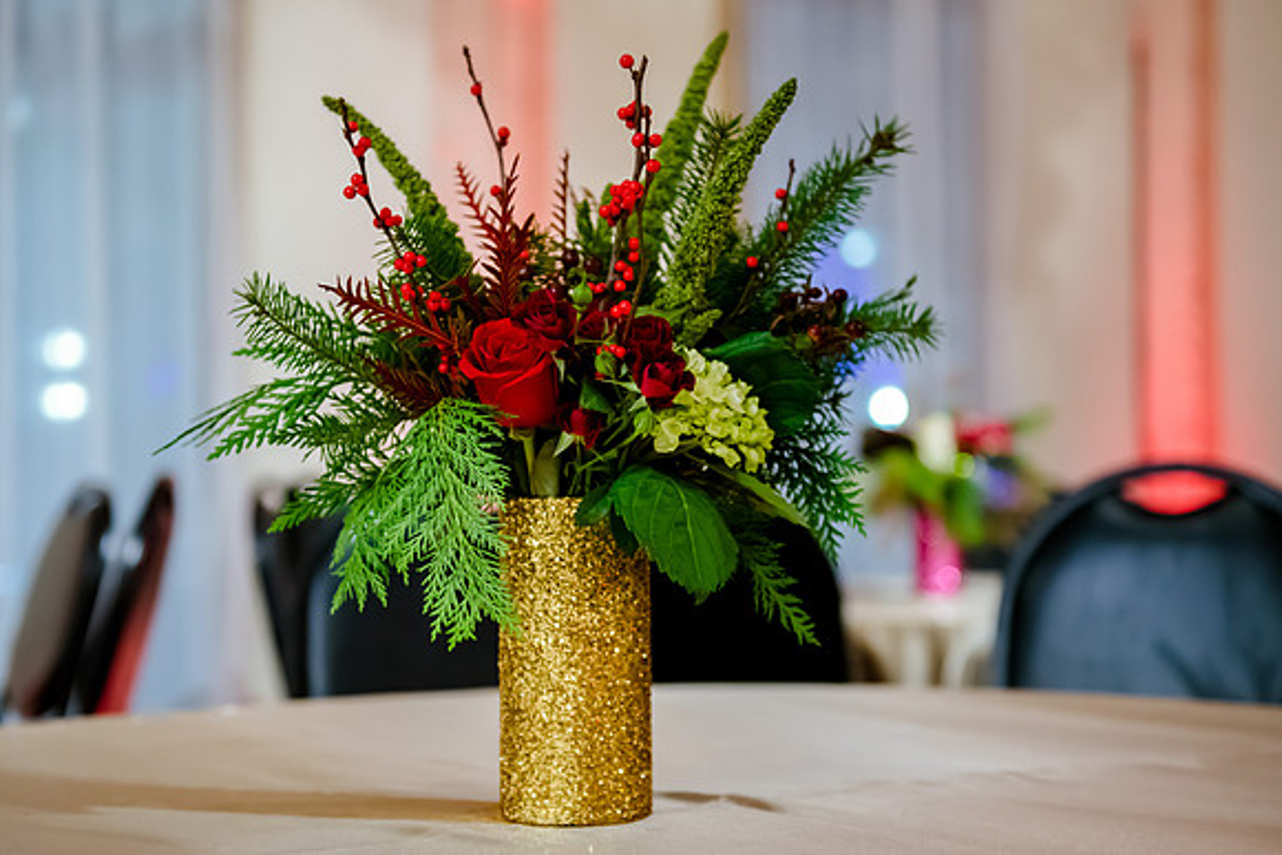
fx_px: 2268
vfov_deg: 21.4
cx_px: 634
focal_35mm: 64
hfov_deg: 31.6
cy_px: 440
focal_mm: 55
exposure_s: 1/60
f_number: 2.8
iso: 4000
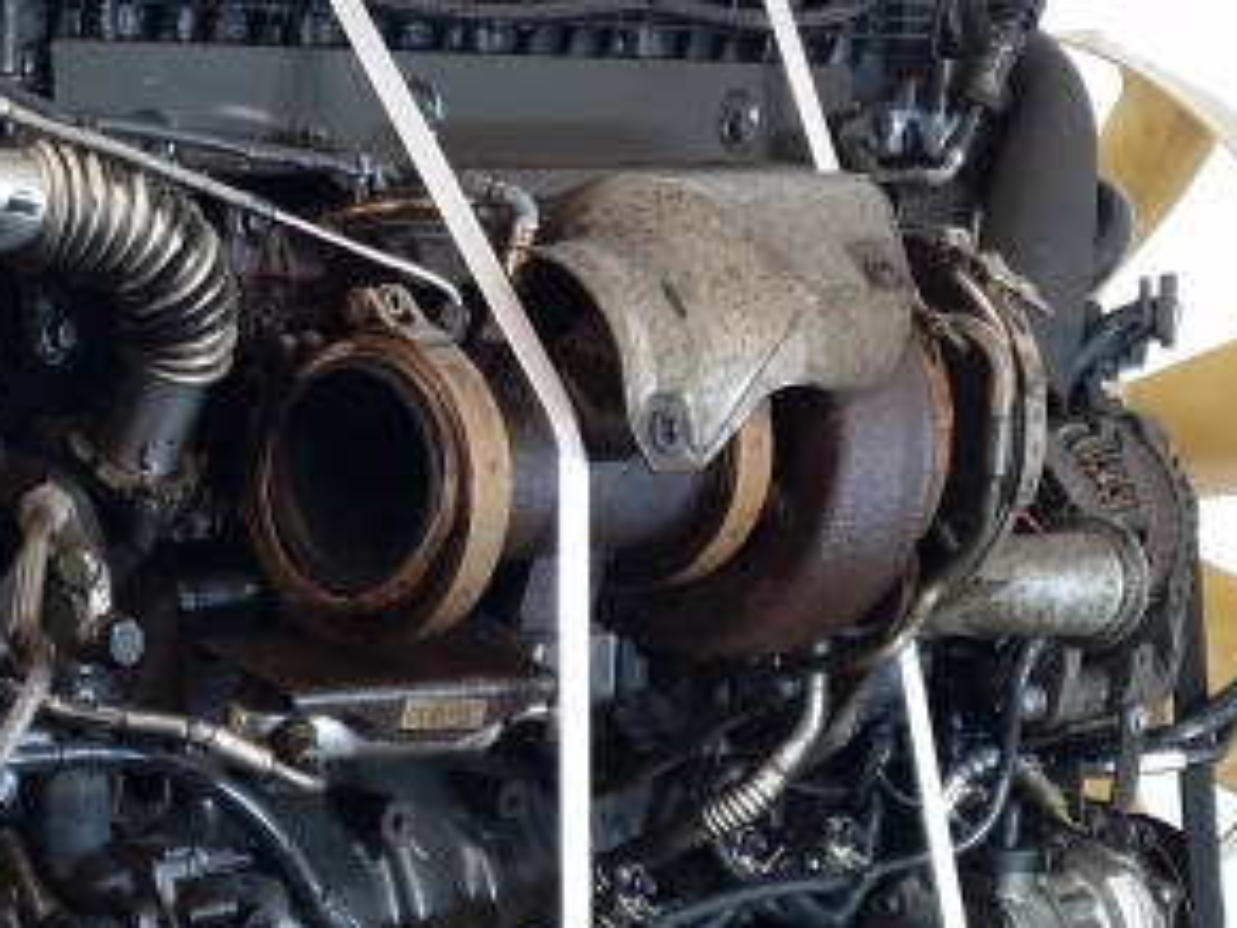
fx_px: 2251
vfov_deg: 22.7
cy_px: 831
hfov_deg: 29.7
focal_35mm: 63
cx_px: 178
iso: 100
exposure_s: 1/50
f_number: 1.8
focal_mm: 6.4
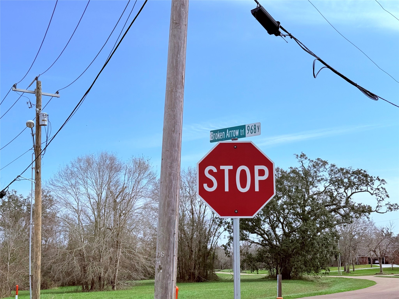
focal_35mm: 48
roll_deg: +1.2
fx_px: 553
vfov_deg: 30.3
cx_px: 200
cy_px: 150
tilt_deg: +12.3
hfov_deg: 39.7
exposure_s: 1/6024
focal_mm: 6.76
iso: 64
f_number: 1.78
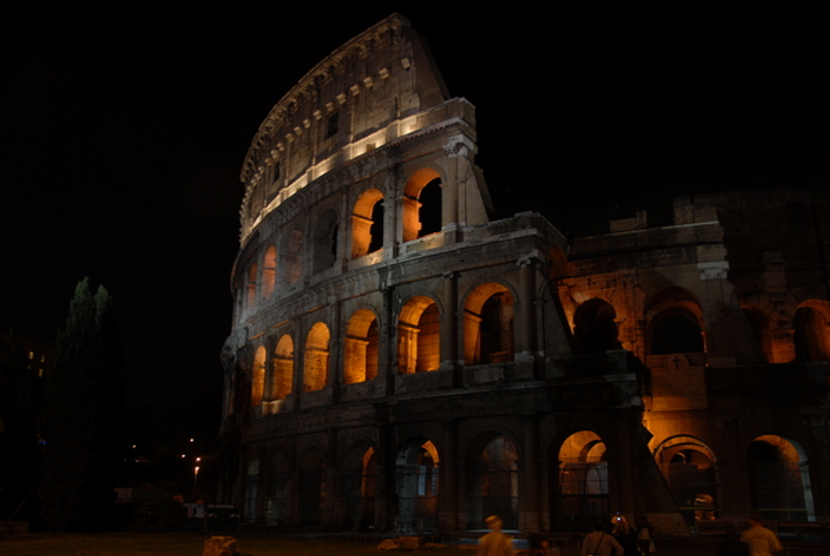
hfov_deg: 57.2
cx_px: 415
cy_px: 278
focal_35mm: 33
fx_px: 762
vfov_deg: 40.1
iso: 100
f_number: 3.8
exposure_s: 1/2.5
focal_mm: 22
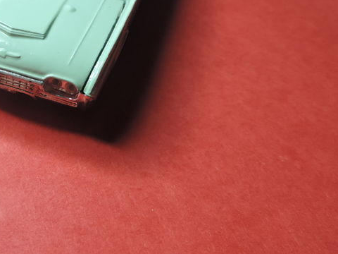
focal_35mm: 50
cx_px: 38
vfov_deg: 28.0
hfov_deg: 36.0
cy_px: 26
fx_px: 488
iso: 180
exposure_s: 1/30
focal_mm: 4.3
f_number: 3
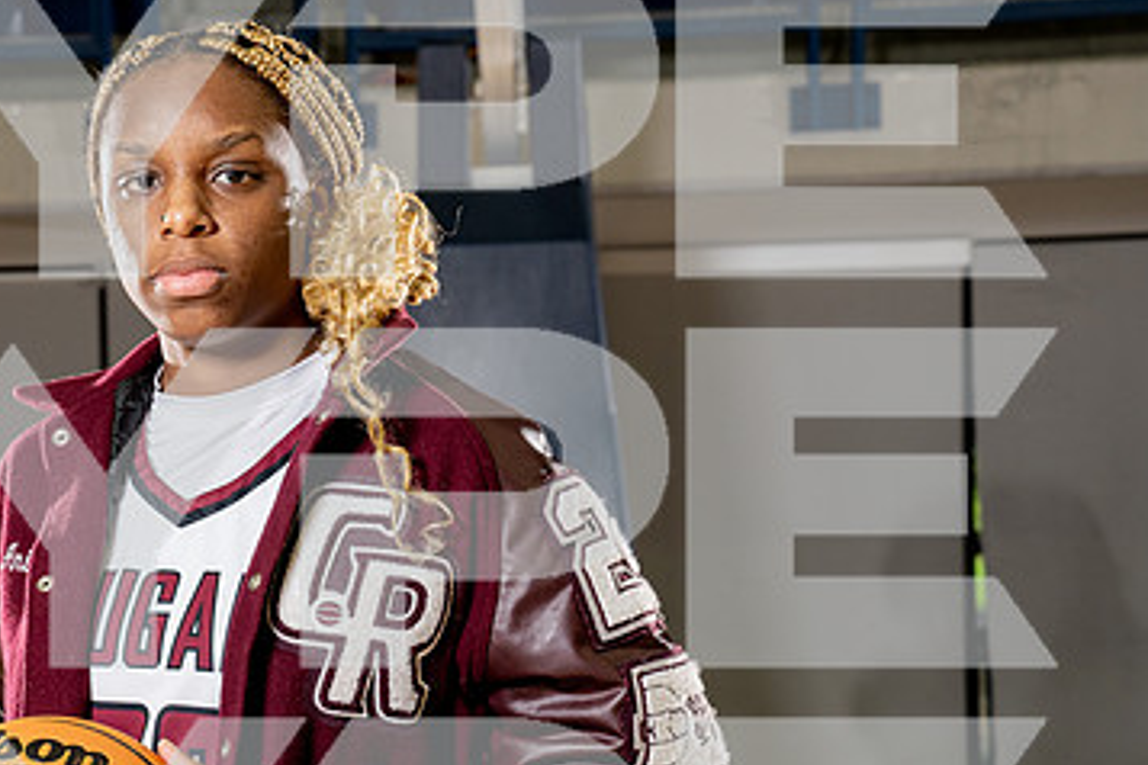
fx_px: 3316
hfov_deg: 19.4
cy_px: 500
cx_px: 238
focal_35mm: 104
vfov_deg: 13.1
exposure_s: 1/250
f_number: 8
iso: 640
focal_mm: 64
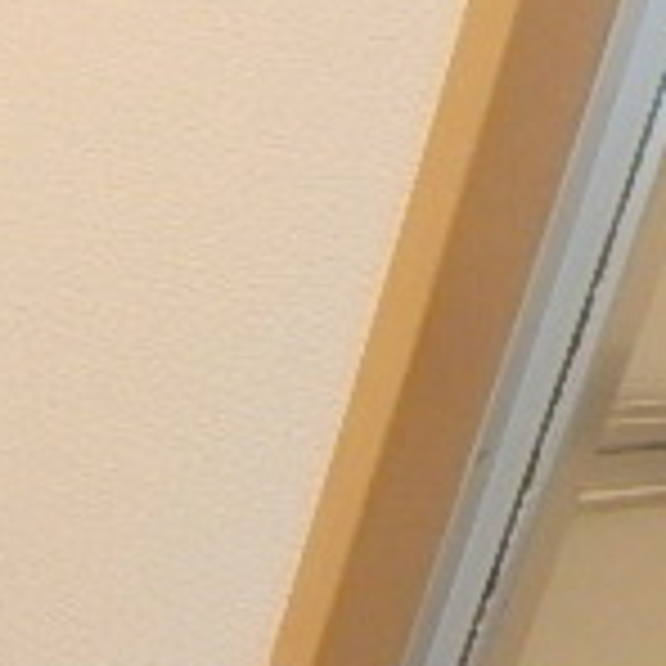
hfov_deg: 17.0
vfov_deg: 20.9
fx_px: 1741
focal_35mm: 80
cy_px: 662
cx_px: -603
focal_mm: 3.7
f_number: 3.5
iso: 250
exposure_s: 1/30
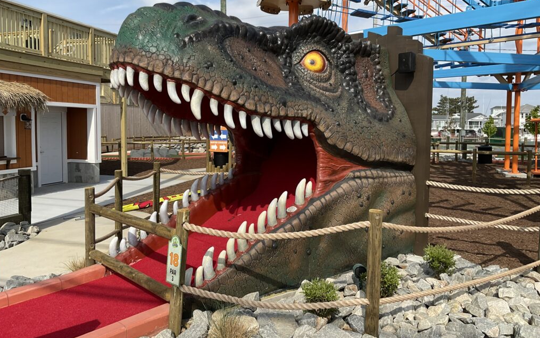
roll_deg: -0.3
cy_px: 155
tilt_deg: -2.6
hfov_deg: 61.2
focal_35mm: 31
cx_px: 268
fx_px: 456
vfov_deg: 40.6
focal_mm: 3
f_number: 1.8
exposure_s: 1/1675
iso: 16
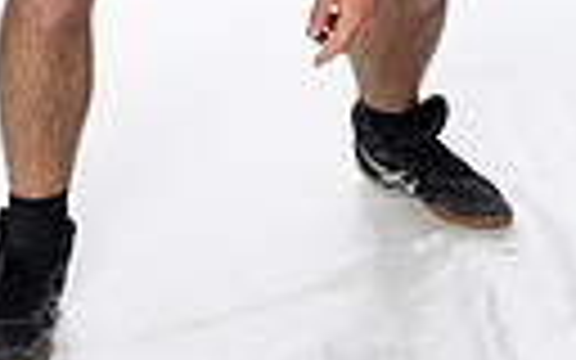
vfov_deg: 7.0
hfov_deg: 12.0
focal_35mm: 175
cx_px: 184
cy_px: -518
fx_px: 2747
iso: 800
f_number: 8
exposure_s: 1/250
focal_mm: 49
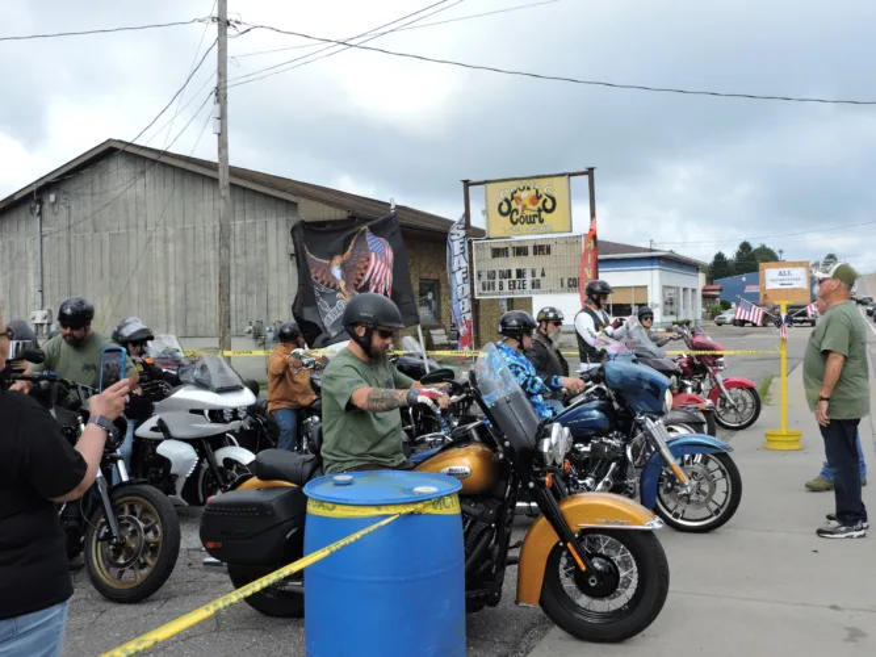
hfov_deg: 52.6
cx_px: 438
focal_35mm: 35
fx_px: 886
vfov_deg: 40.7
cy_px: 328
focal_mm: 6.2
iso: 100
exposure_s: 1/500
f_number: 3.3
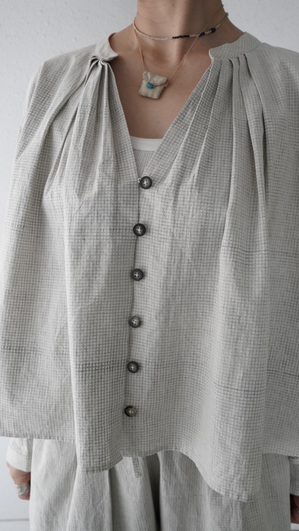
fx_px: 437
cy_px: 260
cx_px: 166
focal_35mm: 31
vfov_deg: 62.6
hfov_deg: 37.7
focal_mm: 29
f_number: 6.3
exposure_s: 1/80
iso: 3200
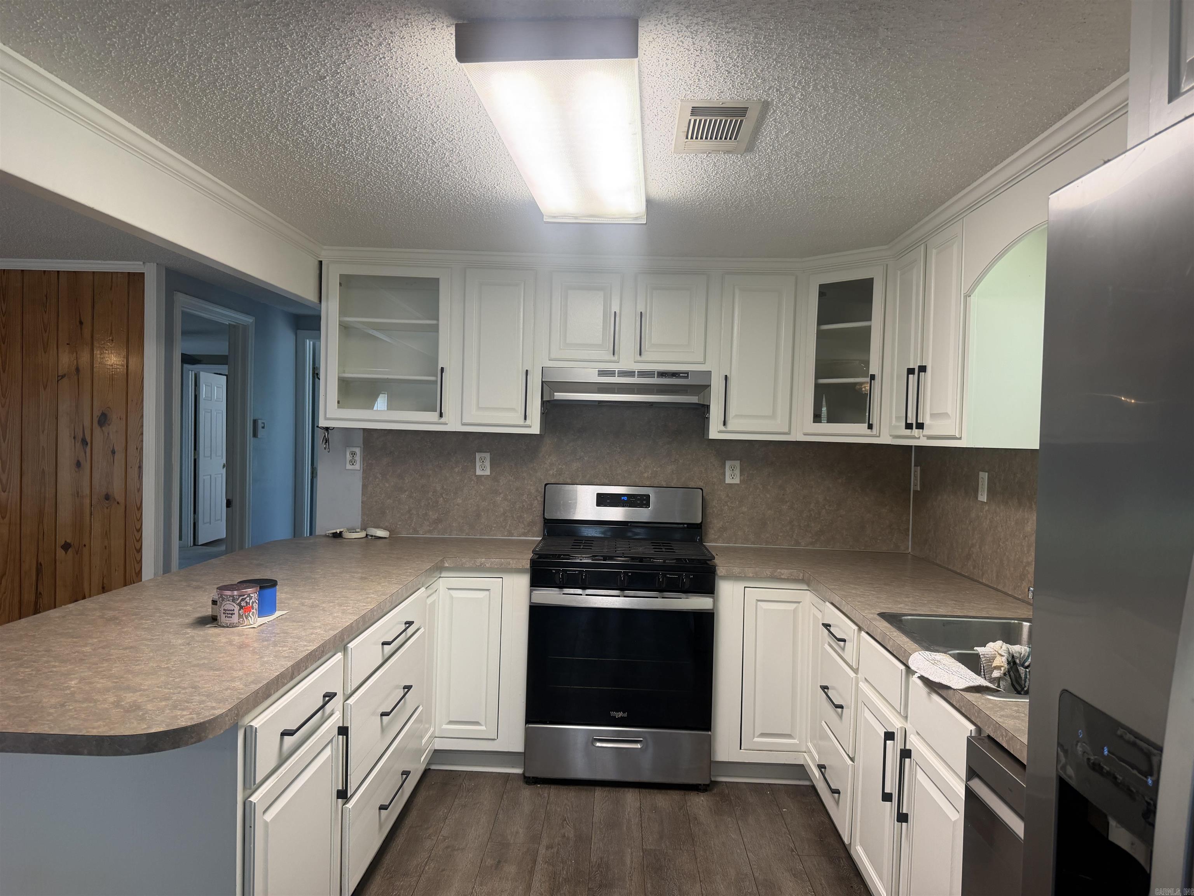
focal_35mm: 24
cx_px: 597
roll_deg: -1.9
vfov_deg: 56.8
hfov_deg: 71.6
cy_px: 448
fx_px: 828
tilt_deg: -0.5
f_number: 1.78
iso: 125
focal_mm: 6.76
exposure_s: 1/60
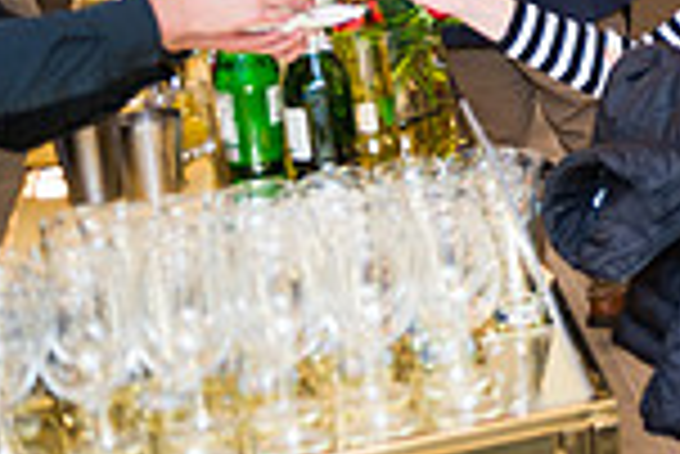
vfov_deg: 14.3
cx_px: 1202
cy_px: -135
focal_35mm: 92
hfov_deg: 17.9
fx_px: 1739
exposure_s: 1/200
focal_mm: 24
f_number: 3.2
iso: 400
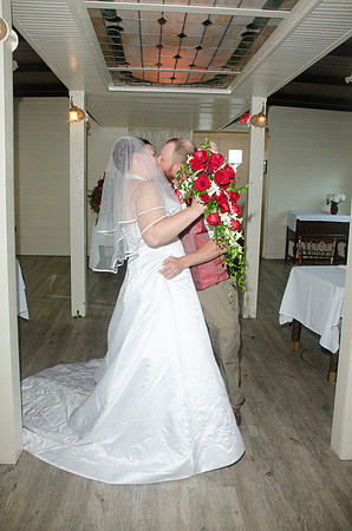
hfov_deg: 43.4
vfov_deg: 62.0
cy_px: 266
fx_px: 442
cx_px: 176
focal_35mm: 30
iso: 400
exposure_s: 1/250
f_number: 5.6
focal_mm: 20
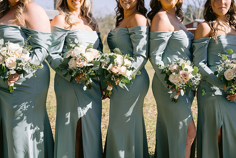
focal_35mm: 50
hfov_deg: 39.6
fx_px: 328
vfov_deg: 27.0
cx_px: 118
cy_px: 79
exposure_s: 1/500
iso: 80
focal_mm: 50
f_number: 4
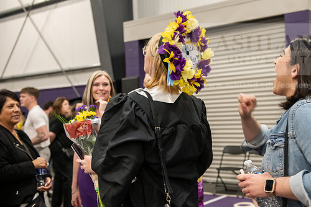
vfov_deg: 26.5
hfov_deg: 38.8
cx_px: 173
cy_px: 98
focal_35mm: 51
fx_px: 441
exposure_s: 1/160
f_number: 3.5
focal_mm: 44
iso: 2500
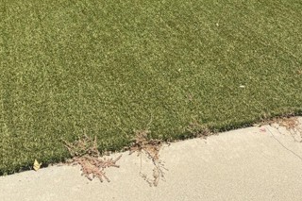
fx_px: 419
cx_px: 128
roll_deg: -0.3
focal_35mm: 50
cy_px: -61
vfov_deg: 23.7
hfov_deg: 39.5
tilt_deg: -5.4
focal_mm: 6.76
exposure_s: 1/3425
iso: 80
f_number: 1.78
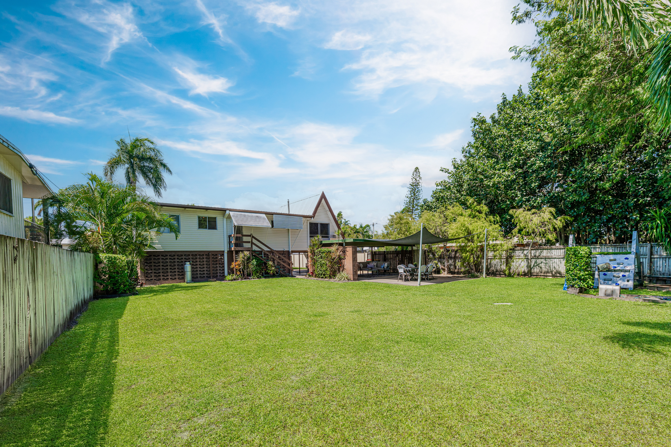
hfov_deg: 104.3
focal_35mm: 14
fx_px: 261
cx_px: 336
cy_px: 224
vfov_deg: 81.2
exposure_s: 1/640
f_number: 7.1
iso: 80
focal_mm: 14
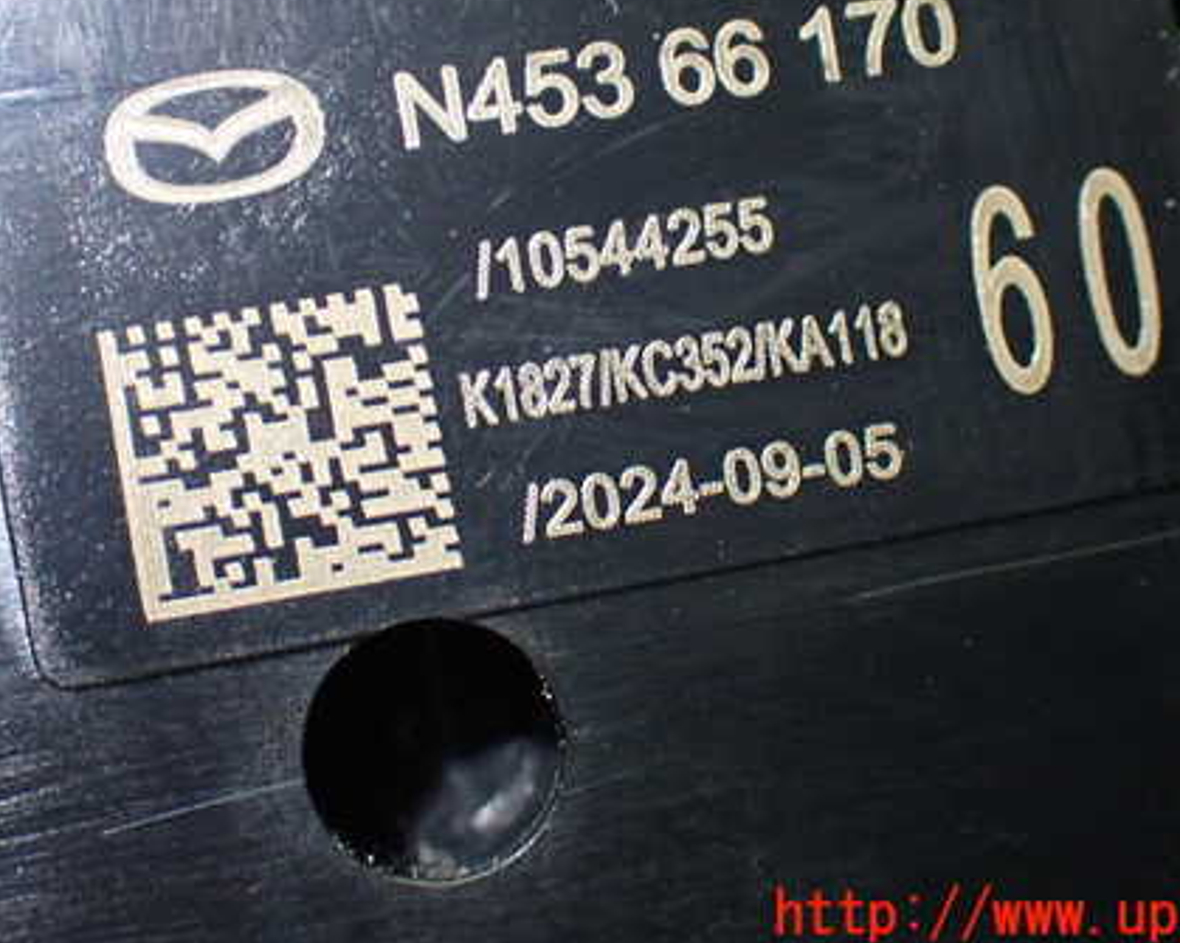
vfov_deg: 18.9
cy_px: 318
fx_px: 2828
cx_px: 566
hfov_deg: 23.6
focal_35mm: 81
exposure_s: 1/60
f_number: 3.5
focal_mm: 10.35
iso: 800
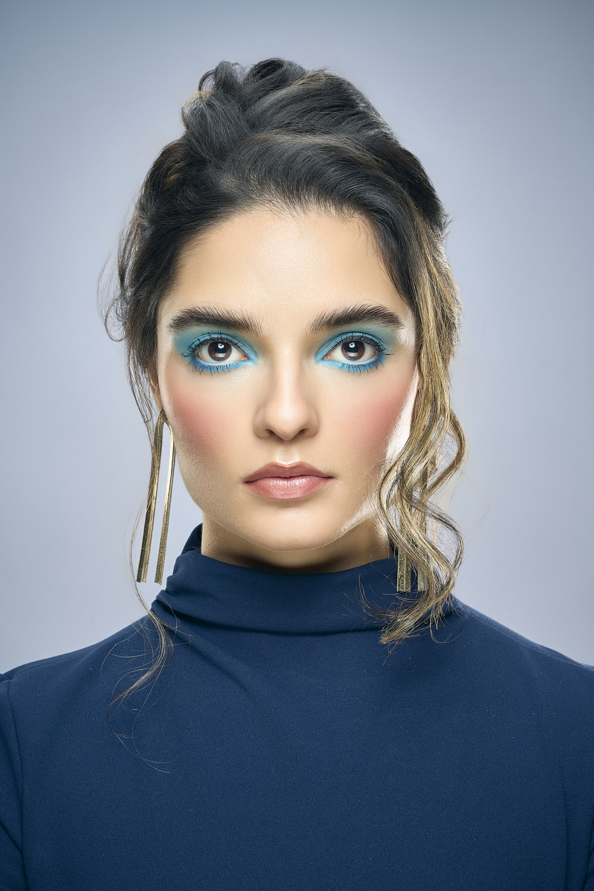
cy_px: 446
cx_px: 297
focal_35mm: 90
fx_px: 2227
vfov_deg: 22.6
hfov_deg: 15.2
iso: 500
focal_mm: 90
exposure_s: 1/200
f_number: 16
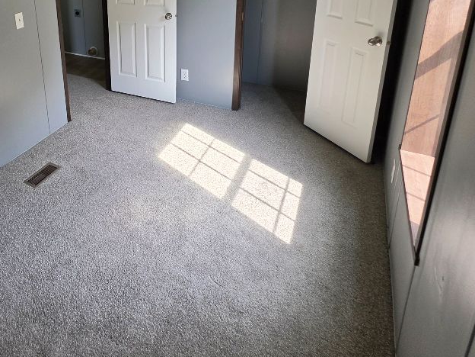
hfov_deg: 64.1
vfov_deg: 50.0
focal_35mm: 25
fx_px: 343
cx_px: 104
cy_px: 50
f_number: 1.9
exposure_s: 1/120
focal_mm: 2.2
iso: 64
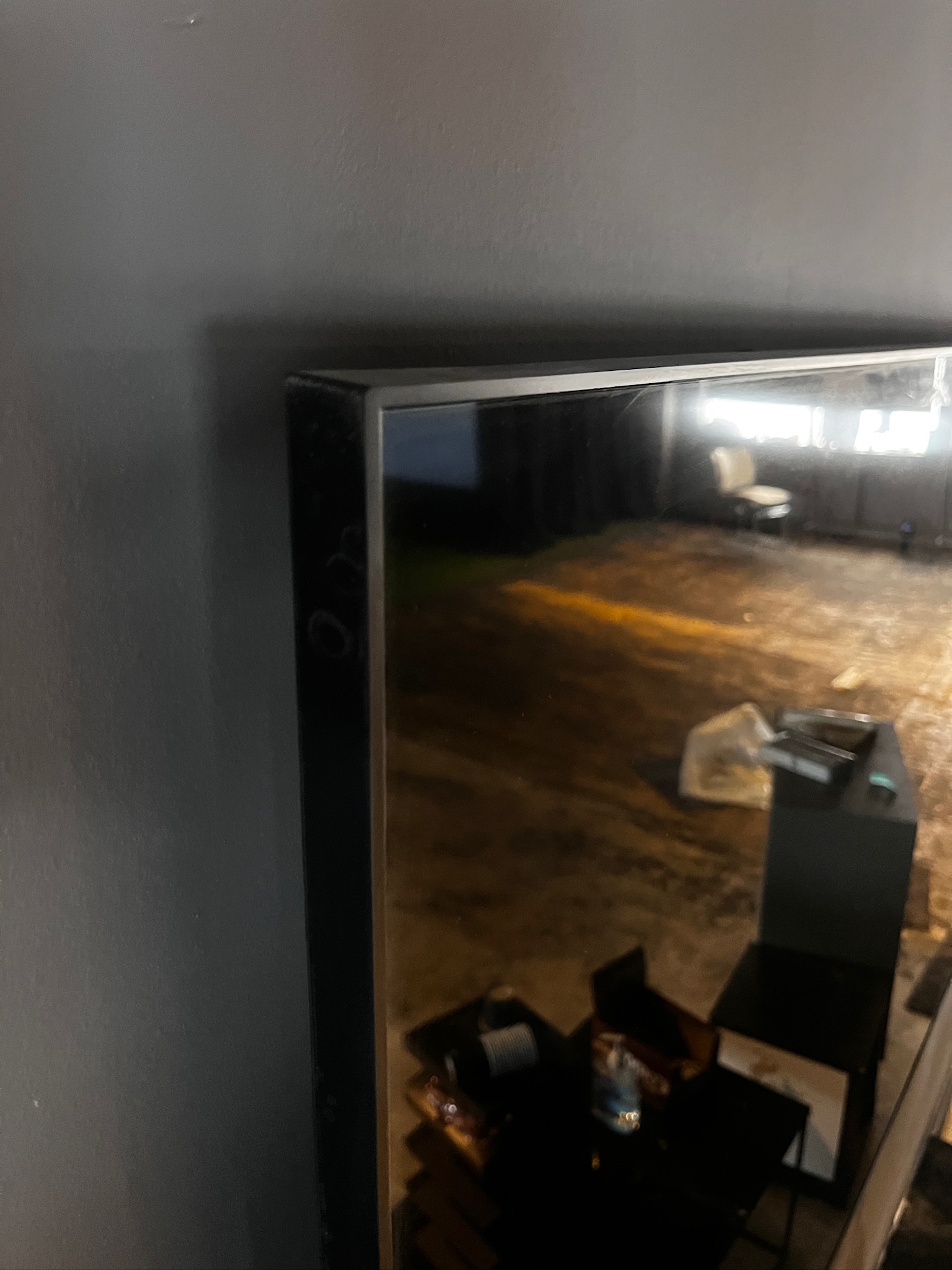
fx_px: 953
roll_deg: -0.5
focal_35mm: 26
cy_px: 635
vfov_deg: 67.3
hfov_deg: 53.1
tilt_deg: -17.5
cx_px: 476
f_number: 1.6
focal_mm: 5.1
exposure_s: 1/25
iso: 800
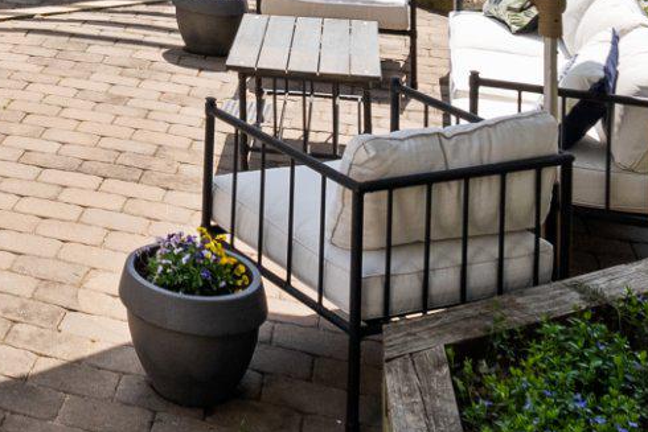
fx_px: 1316
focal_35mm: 73
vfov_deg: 16.0
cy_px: -331
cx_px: -163
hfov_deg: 24.6
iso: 200
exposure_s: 1/250
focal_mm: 17.5
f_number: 9
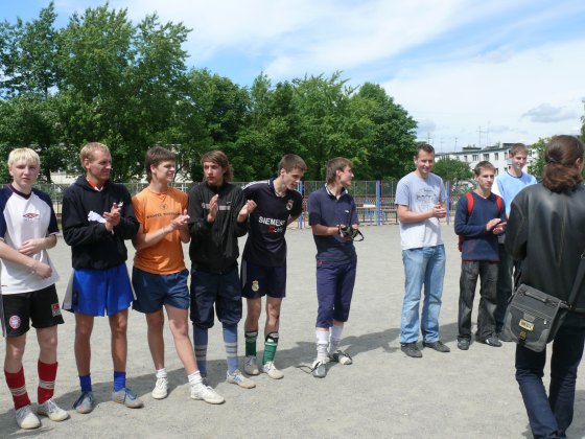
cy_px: 220
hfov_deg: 52.6
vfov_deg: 40.7
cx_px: 292
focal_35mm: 35
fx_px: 591
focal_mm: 7.4
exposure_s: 1/250
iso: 100
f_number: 5.6
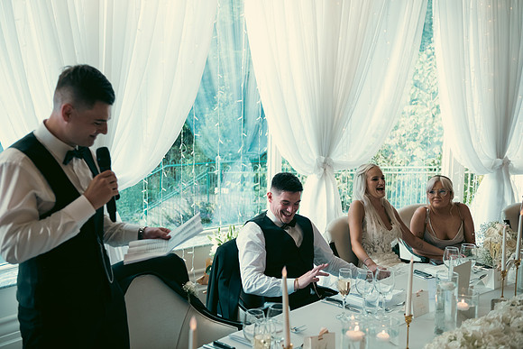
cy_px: 174
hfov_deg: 48.4
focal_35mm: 40
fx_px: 581
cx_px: 262
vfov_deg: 33.4
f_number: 3.5
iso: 400
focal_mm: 40
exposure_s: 1/160
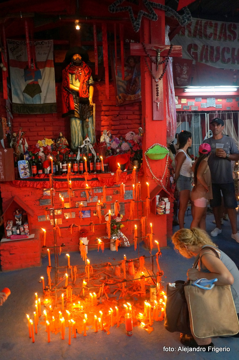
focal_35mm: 27
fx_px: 269
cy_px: 180
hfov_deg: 47.8
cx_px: 120
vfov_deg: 67.4
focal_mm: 18
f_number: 4
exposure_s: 1/60
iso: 1250
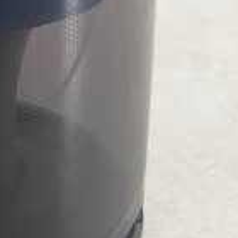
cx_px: -70
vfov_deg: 16.7
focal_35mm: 91
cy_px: -156
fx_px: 708
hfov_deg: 17.9
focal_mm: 6.76
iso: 640
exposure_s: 1/60
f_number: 1.78
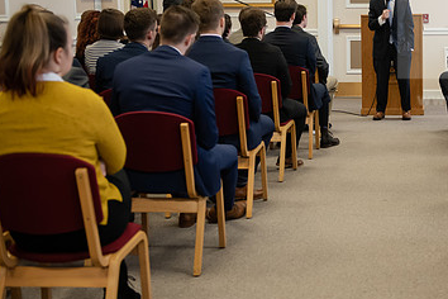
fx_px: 896
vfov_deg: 18.9
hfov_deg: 27.5
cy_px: 126
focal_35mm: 72
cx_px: 359
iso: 1250
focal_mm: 44
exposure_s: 1/200
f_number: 3.2
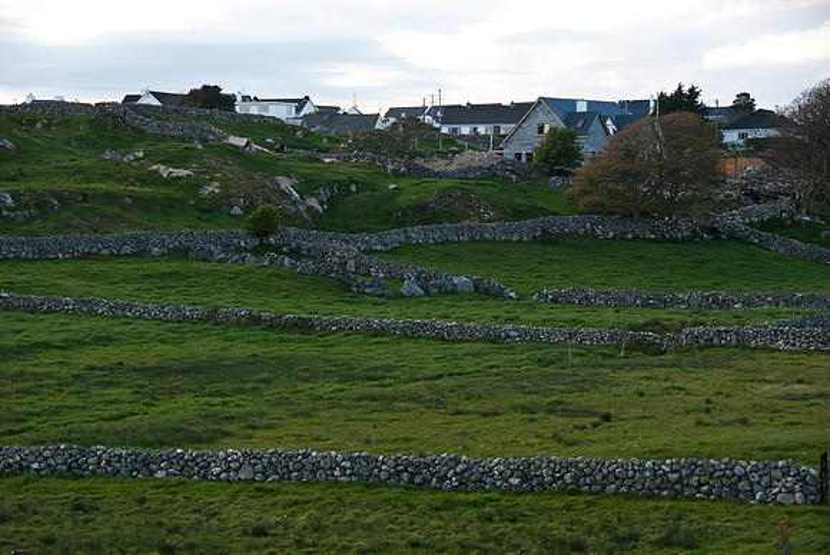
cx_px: 415
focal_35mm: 105
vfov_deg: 13.1
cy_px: 278
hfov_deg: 19.4
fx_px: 2423
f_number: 5.6
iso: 200
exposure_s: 1/125
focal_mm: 70
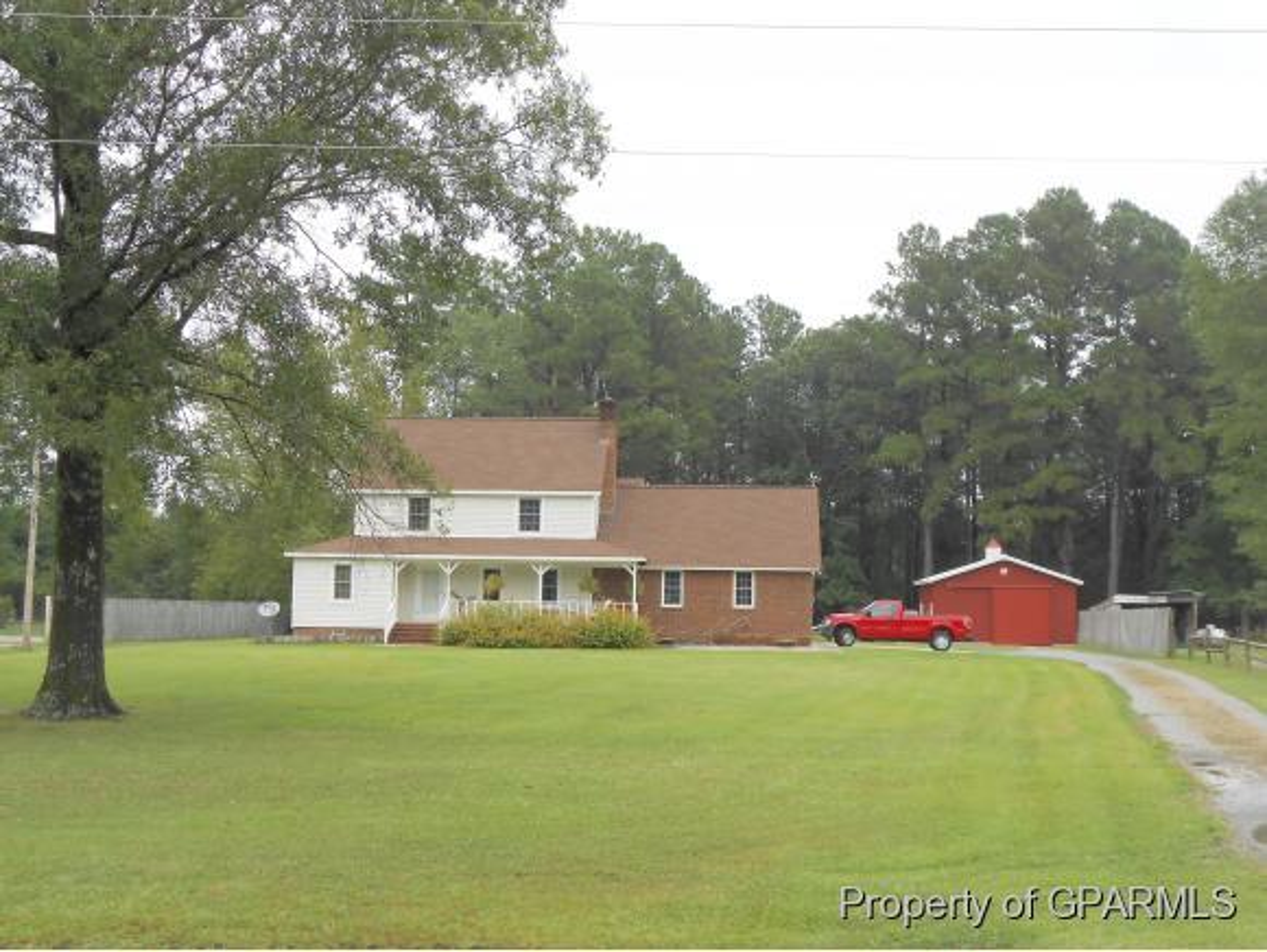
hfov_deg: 42.9
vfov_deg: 32.9
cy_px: 476
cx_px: 634
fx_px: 1612
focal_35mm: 44
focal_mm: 7.8
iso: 80
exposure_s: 1/160
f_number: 4.5
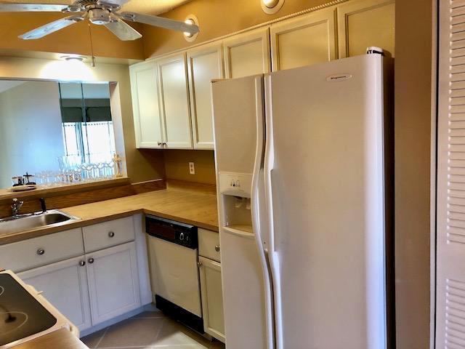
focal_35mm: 28
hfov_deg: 63.4
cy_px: 174
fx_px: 376
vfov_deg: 49.7
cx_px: 232
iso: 50
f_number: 1.8
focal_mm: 3.99
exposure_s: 1/15
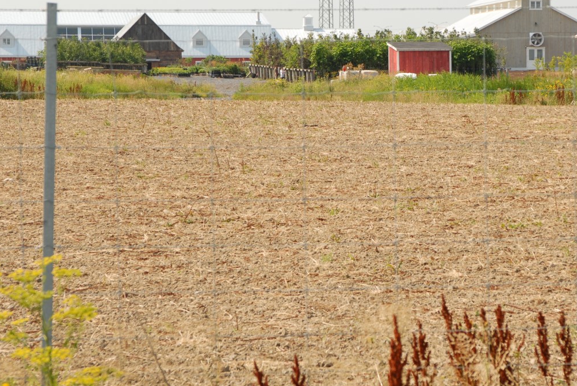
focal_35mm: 157
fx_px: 2517
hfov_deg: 13.1
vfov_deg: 8.8
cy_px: 204
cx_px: 378
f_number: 8
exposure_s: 1/200
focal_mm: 65
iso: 125
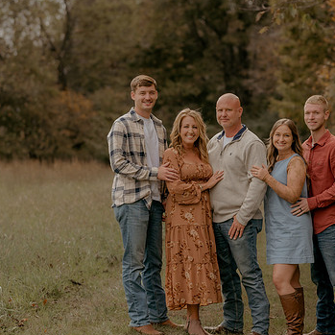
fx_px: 1577
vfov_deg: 12.1
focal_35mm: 144
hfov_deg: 12.1
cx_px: 193
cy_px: 215
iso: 125
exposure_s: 1/800
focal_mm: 85
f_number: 2.8
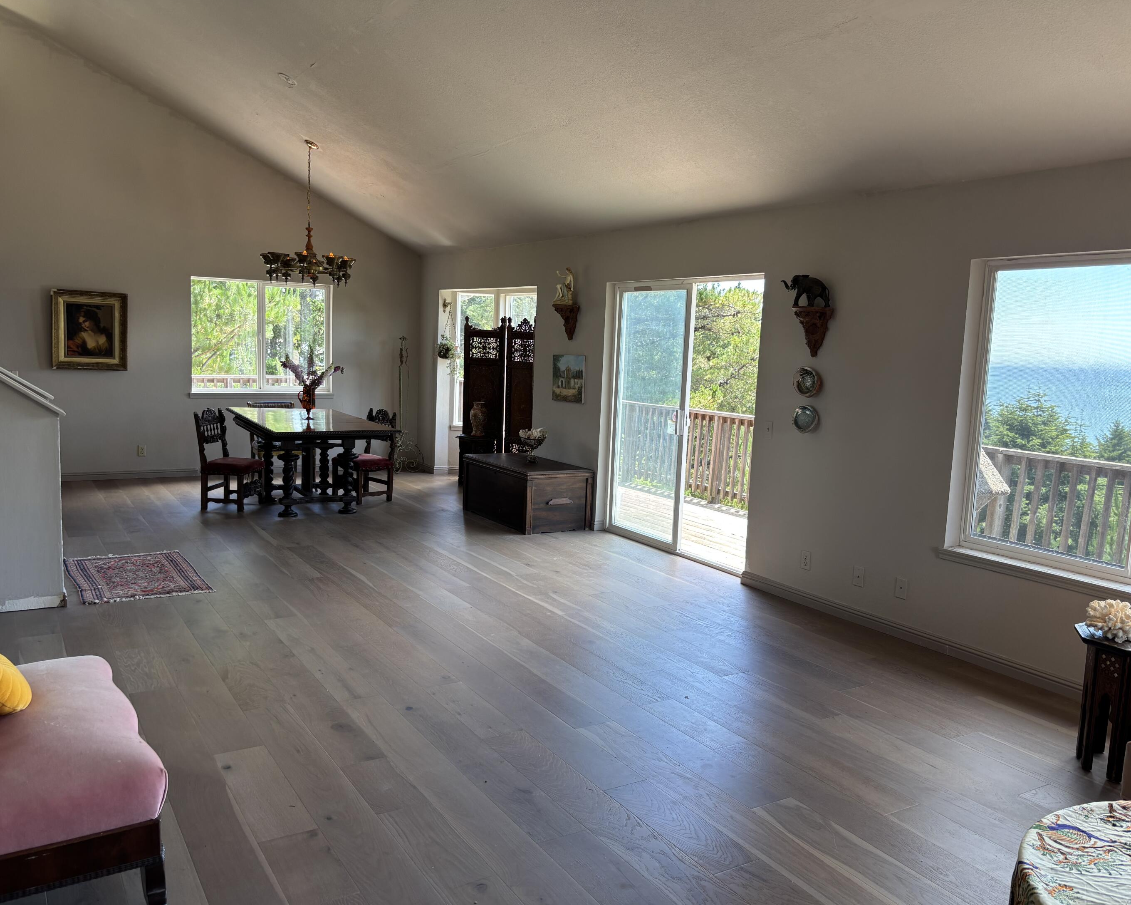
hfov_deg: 62.2
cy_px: 462
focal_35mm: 28
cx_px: 571
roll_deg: -2.1
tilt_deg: -7.7
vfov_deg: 51.5
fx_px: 937
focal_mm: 5.96
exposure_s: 1/120
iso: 50
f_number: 1.6
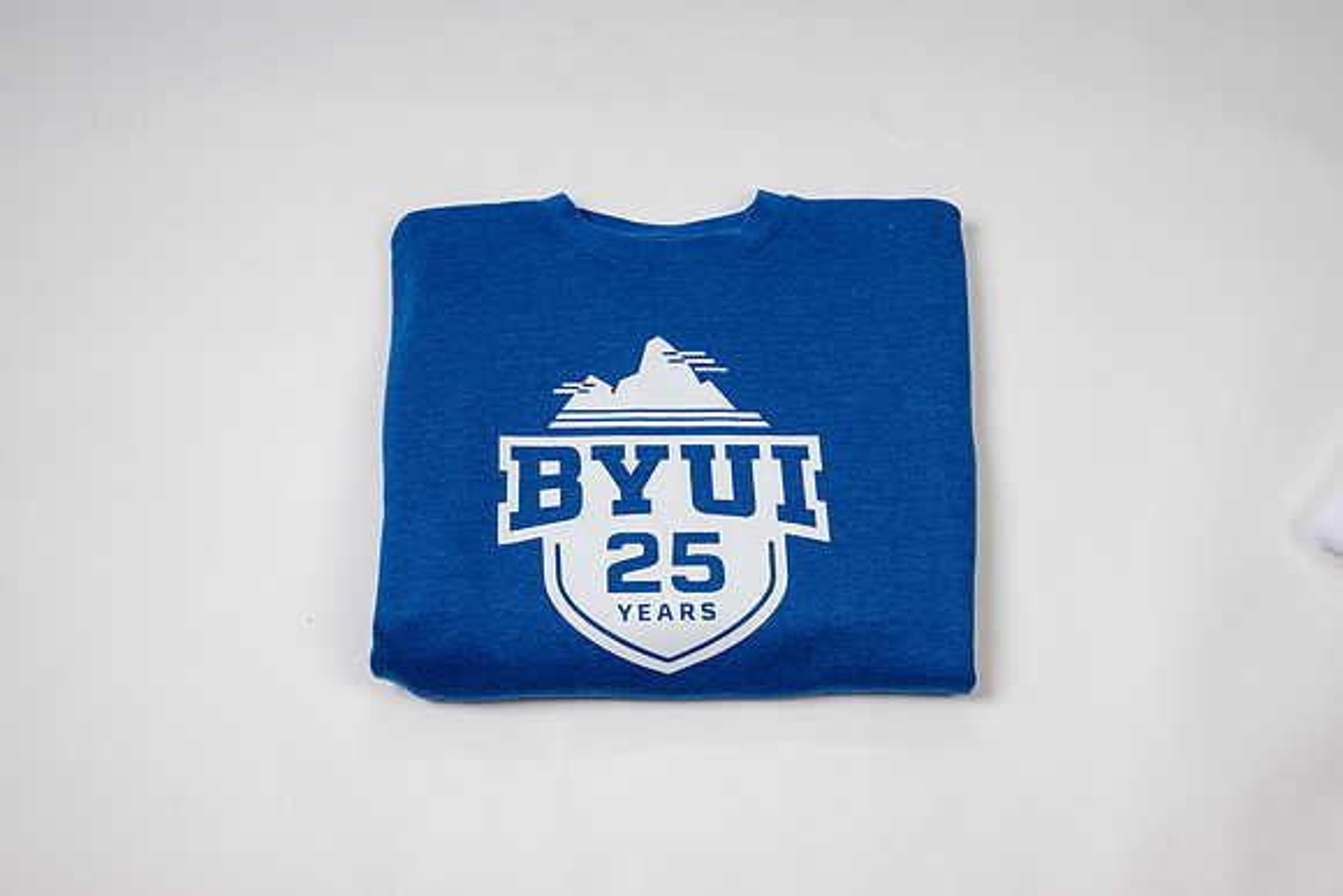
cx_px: 672
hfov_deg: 47.4
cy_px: 448
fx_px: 1530
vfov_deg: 32.6
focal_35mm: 41
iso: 100
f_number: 8
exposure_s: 1/160
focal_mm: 41
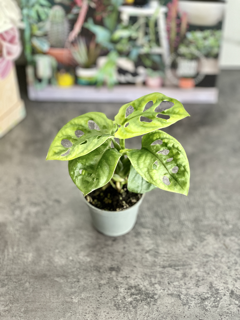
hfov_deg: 22.9
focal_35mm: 64
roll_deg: +1.2
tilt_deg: -44.7
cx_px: 120
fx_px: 592
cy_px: 160
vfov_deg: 30.3
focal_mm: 7.5
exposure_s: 1/110
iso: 250
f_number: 2.2
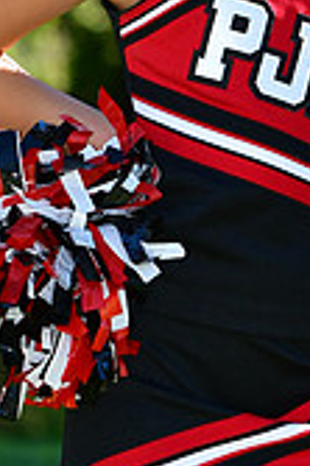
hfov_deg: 2.3
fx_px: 7558
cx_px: 261
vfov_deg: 3.5
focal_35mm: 584
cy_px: -165
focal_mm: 112
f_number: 4.5
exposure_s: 1/800
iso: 400
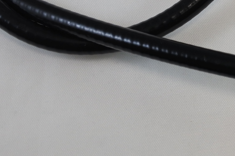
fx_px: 822
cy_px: -49
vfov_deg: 10.6
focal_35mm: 126
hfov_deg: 15.9
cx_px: 247
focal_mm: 15.7
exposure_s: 1/250
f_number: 4.2
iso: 360
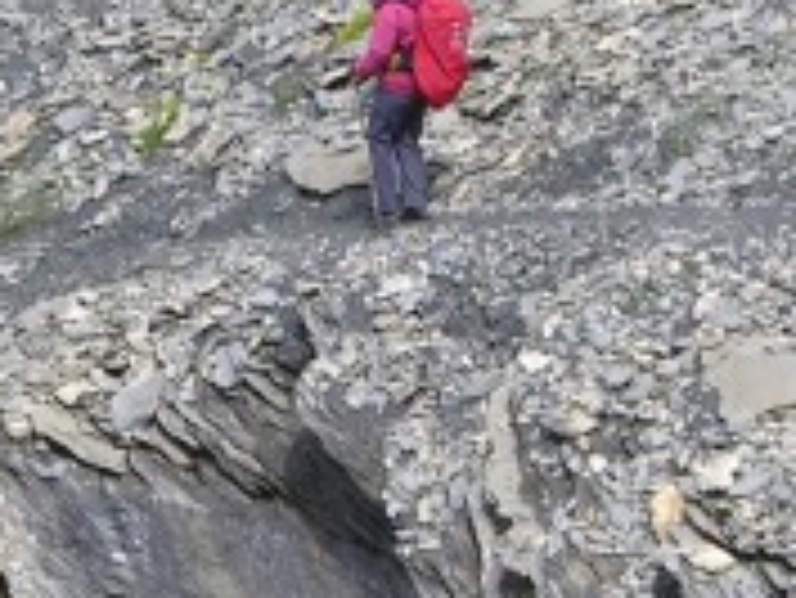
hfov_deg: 4.2
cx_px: -193
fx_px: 10907
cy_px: 544
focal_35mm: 474
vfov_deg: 3.1
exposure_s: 1/254
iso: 50
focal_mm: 21
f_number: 4.9
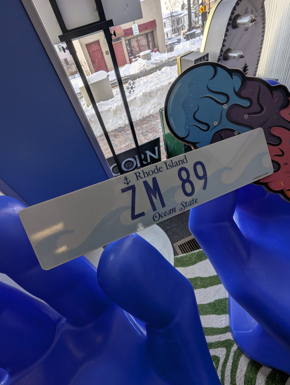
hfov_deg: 90.1
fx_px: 145
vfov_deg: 106.1
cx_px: 145
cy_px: 192
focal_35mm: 13
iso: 35
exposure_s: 1/184
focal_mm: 1.95
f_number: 2.2
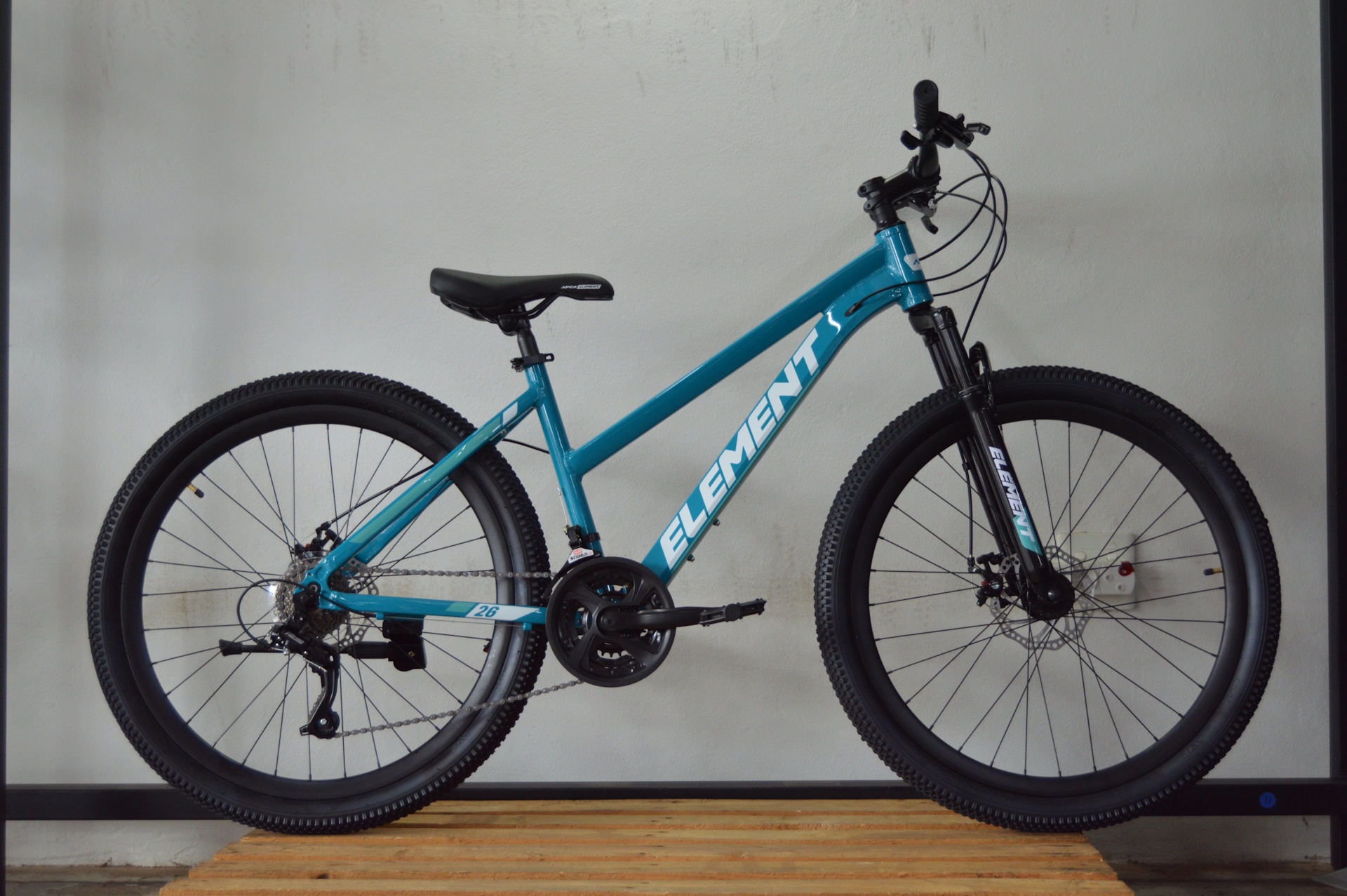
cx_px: 674
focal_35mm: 48
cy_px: 448
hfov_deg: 41.1
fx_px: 1795
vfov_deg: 28.0
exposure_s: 1/60
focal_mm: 32
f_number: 4.5
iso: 800
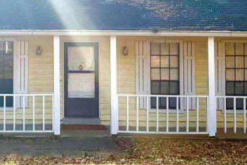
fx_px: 563
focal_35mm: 82
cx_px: 21
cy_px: 13
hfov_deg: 24.0
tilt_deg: +2.4
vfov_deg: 16.4
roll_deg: +0.2
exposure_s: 1/4608
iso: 64
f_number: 1.6
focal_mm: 5.96
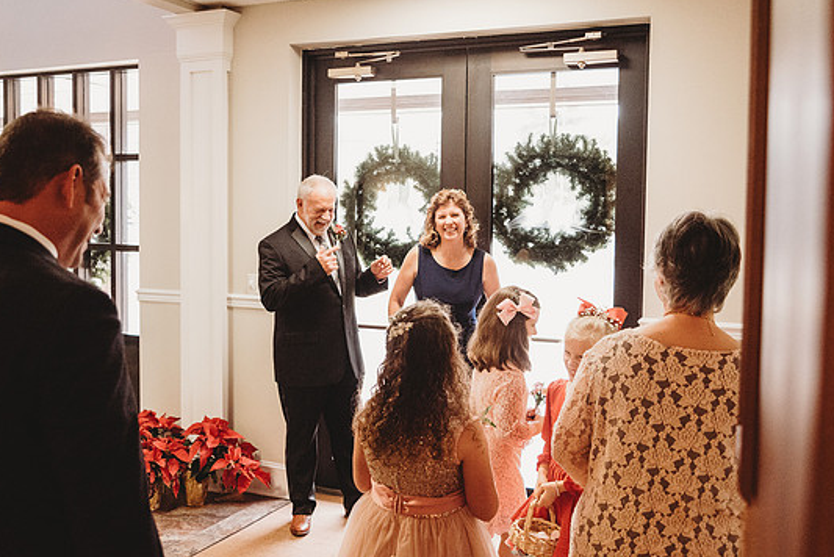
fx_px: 858
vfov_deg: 36.0
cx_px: 405
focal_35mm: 37
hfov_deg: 51.9
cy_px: 259
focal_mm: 34
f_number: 4
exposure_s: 1/200
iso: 8000
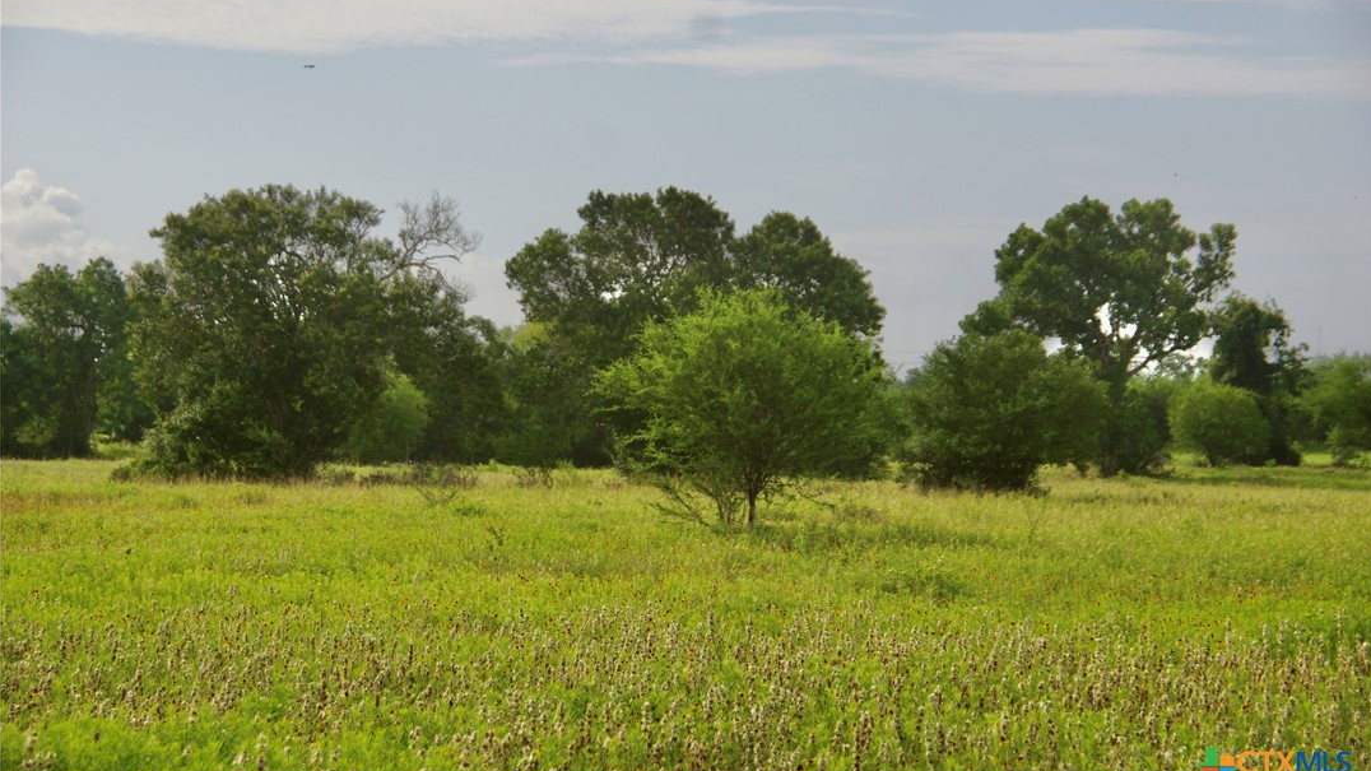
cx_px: 691
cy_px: 348
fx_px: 4035
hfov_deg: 19.3
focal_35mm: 111
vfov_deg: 10.9
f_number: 6.3
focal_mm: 70
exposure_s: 1/640
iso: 100
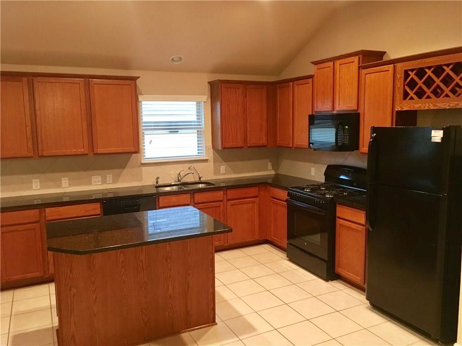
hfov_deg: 61.7
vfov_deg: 48.2
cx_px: 231
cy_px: 173
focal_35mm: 29
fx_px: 387
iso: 200
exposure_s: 1/20
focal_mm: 4.15
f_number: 2.2
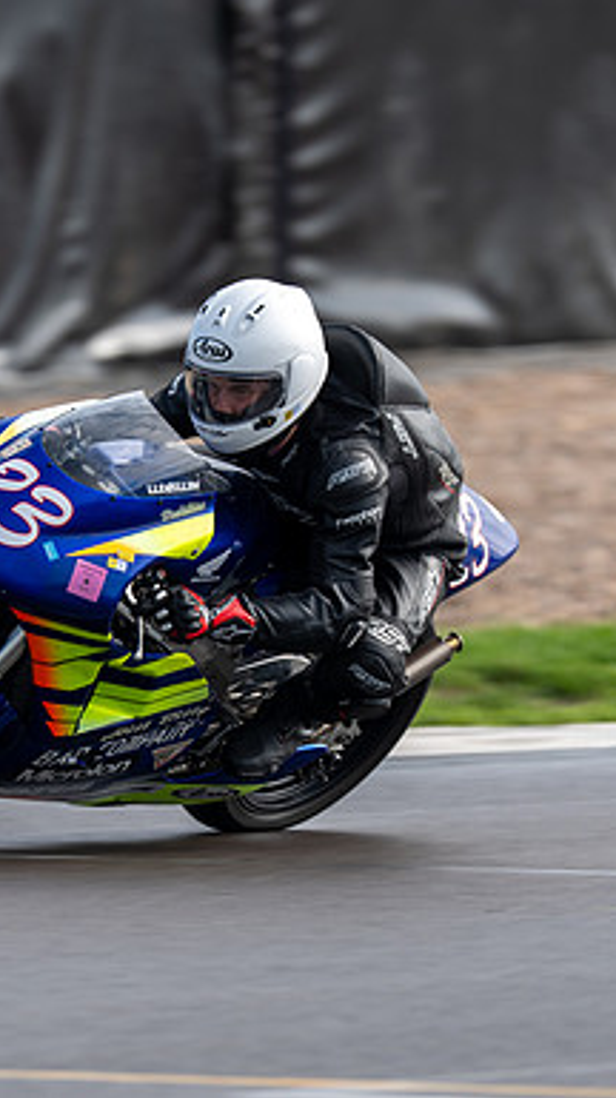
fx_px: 33809
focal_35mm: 1162
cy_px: 674
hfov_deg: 1.0
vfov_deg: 1.9
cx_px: 154
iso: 80
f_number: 4
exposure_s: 1/500
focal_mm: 600
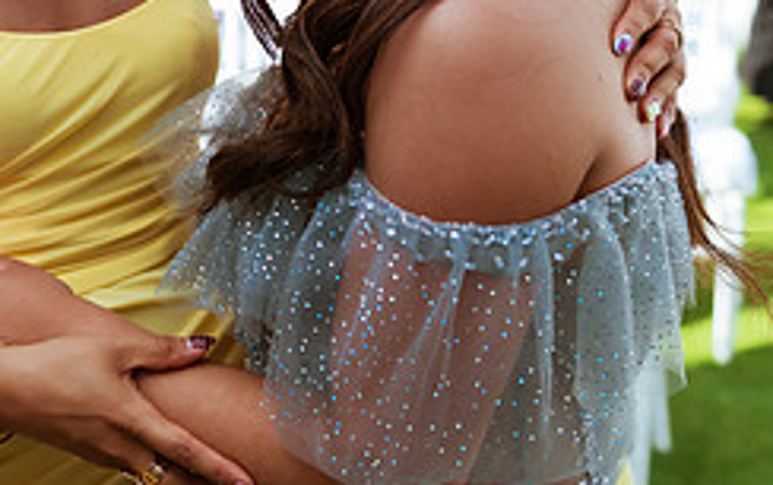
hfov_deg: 27.0
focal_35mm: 75
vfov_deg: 17.0
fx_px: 1581
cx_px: 174
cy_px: -2
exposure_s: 1/800
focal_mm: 31
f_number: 2.8
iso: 100
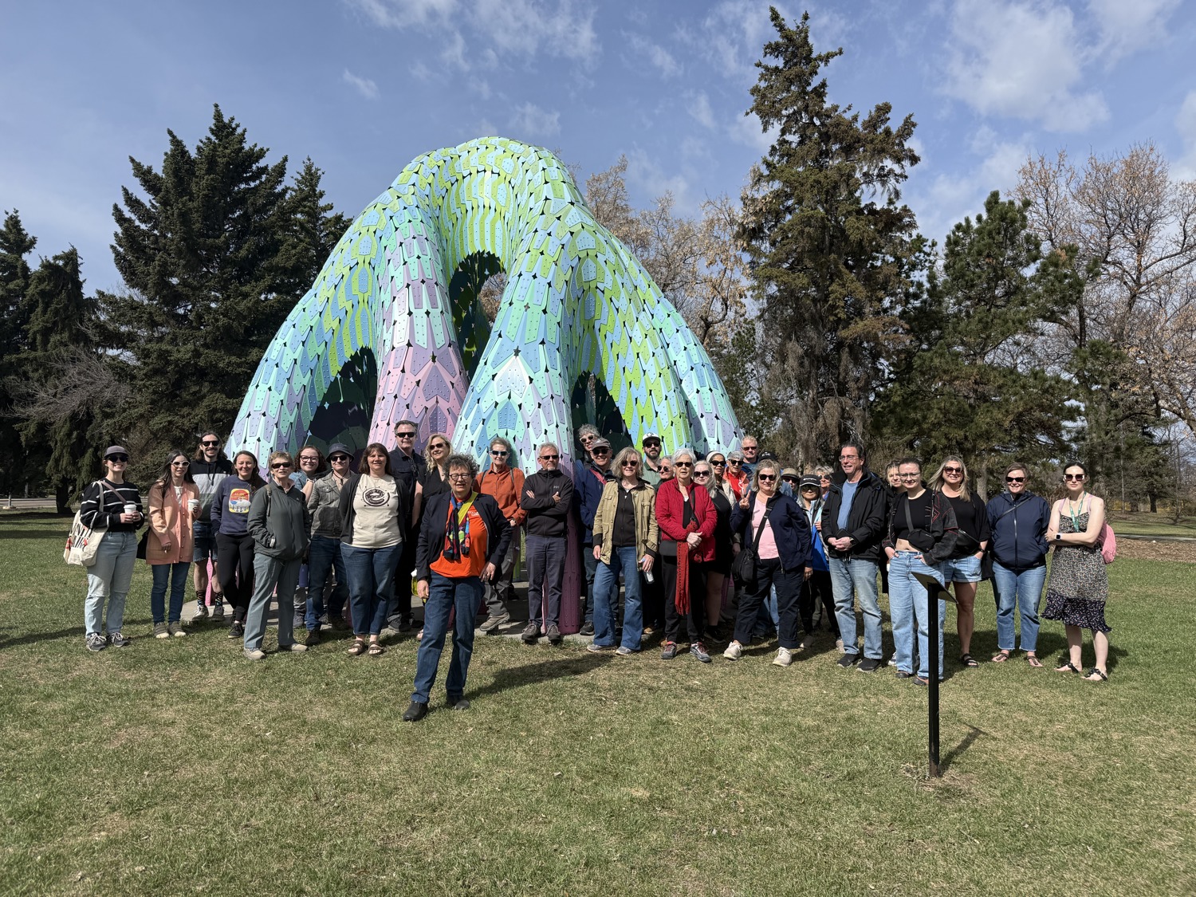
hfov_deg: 71.6
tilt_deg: +3.5
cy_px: 448
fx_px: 829
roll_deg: -1.2
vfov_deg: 56.8
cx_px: 598
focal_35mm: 24
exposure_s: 1/6711
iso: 100
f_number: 1.78
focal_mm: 6.76
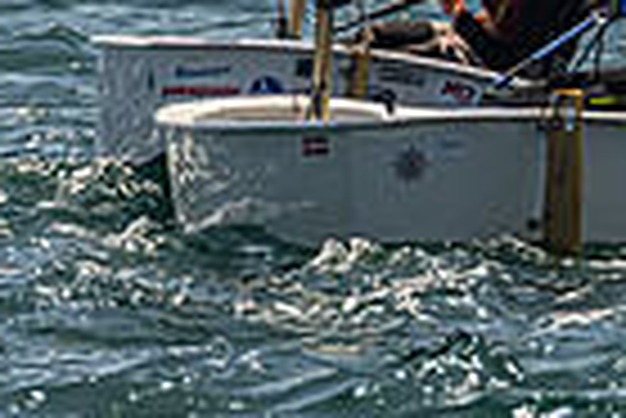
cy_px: -253
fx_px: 22594
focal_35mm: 1298
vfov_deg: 1.1
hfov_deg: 1.6
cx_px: 682
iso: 250
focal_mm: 250
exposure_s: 1/1250
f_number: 8
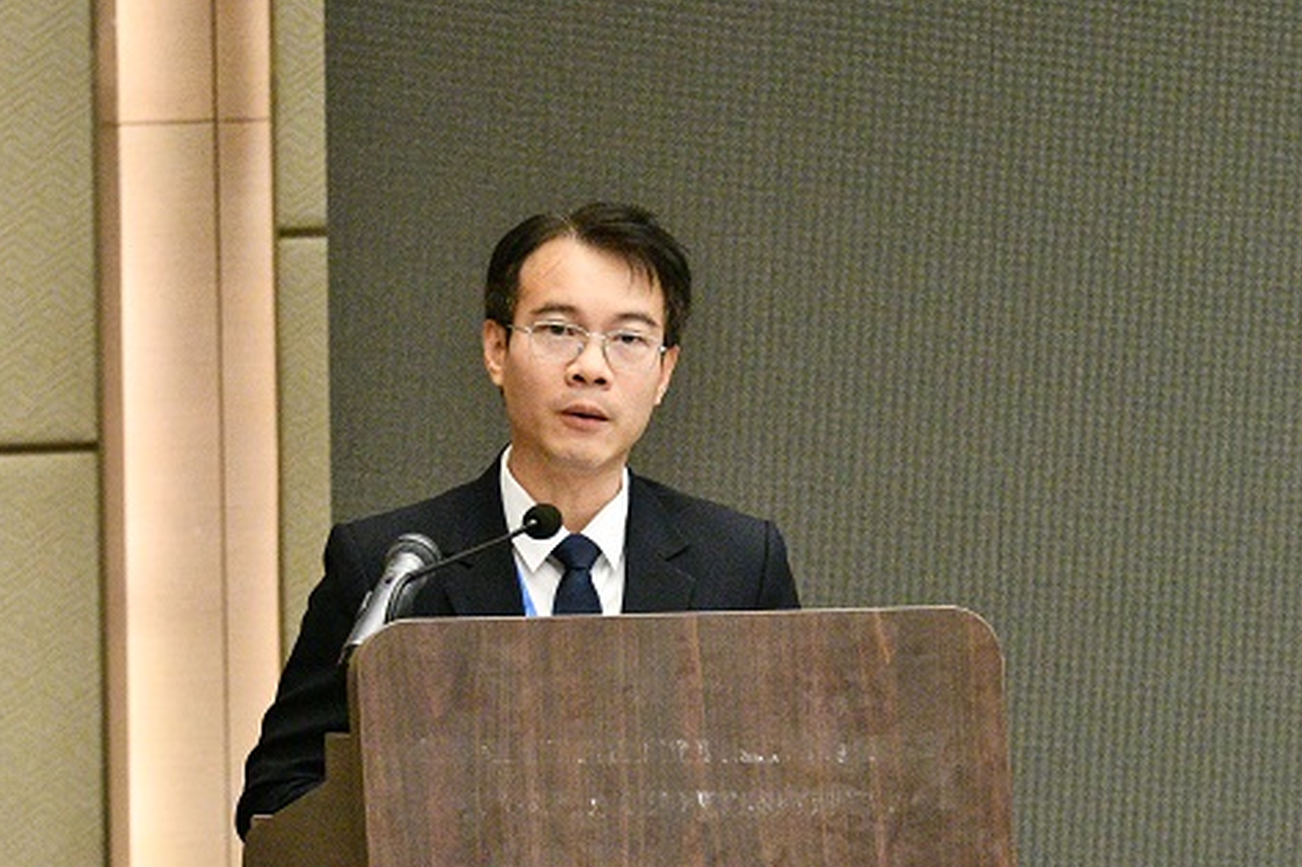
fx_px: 14461
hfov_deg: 5.2
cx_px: 628
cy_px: 435
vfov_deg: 3.4
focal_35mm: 400
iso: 12800
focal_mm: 210
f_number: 5.3
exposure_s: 1/500
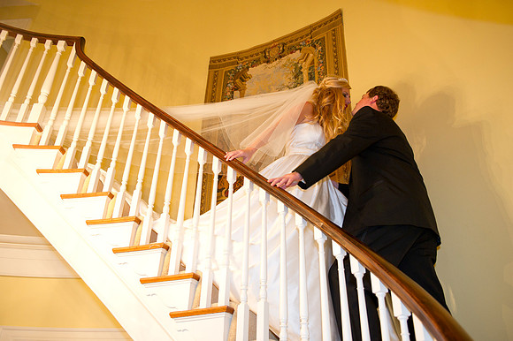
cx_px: 256
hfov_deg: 60.3
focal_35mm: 31
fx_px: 441
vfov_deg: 42.3
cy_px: 170
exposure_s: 1/60
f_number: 3.5
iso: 1250
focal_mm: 31
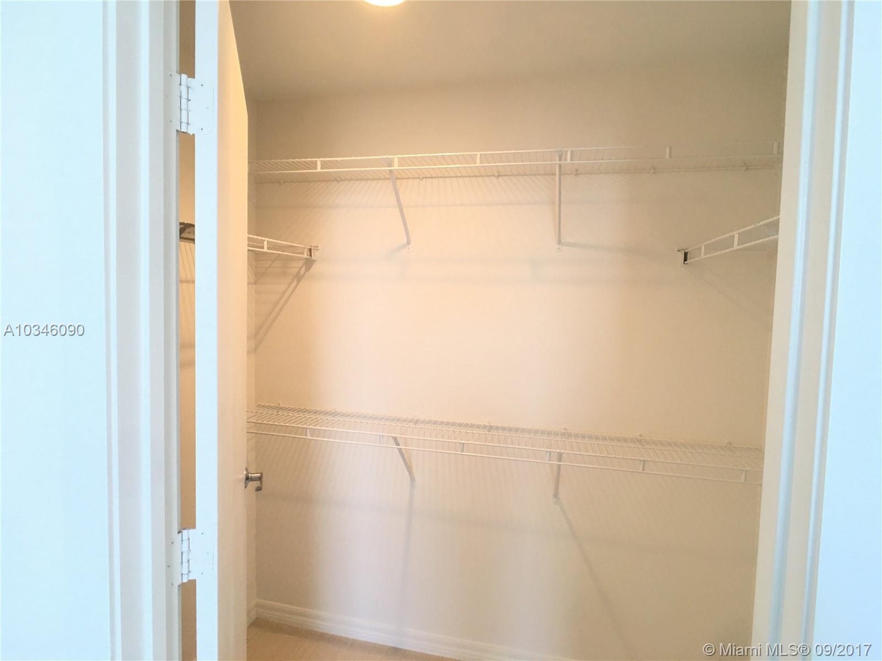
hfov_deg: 61.7
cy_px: 330
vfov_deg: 48.2
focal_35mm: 29
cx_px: 441
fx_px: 739
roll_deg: -1.7
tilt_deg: -2.6
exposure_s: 1/30
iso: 40
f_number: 2.2
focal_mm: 4.15
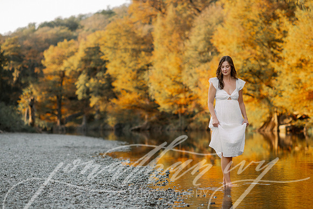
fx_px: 739
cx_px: 156
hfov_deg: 23.9
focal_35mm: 85
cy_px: 104
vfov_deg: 16.1
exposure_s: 1/250
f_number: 2.2
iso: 125
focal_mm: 85
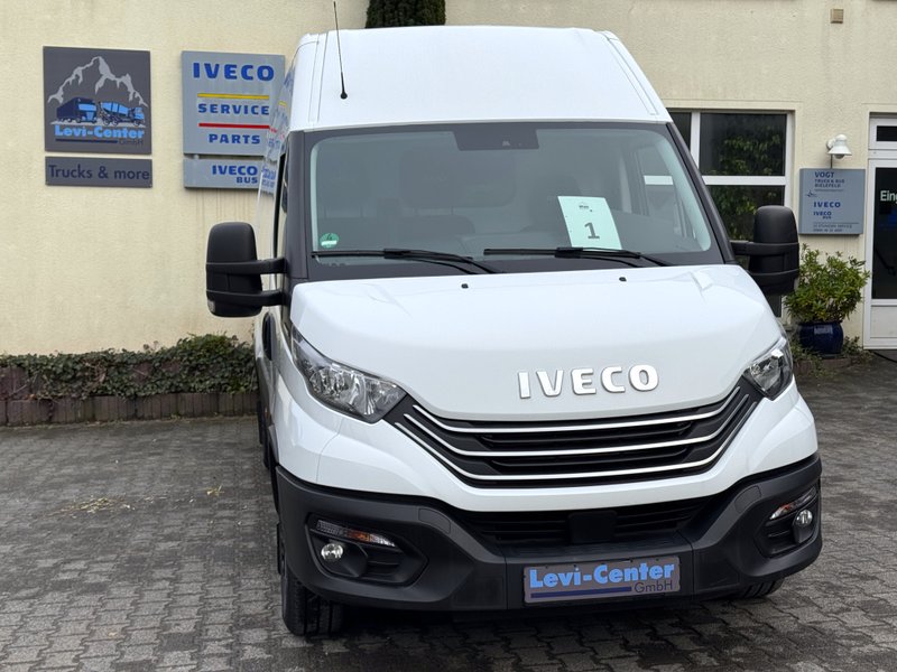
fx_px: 1244
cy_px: 336
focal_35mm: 48
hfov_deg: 39.7
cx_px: 448
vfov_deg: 30.3
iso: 64
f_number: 1.78
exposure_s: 1/436
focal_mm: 6.76
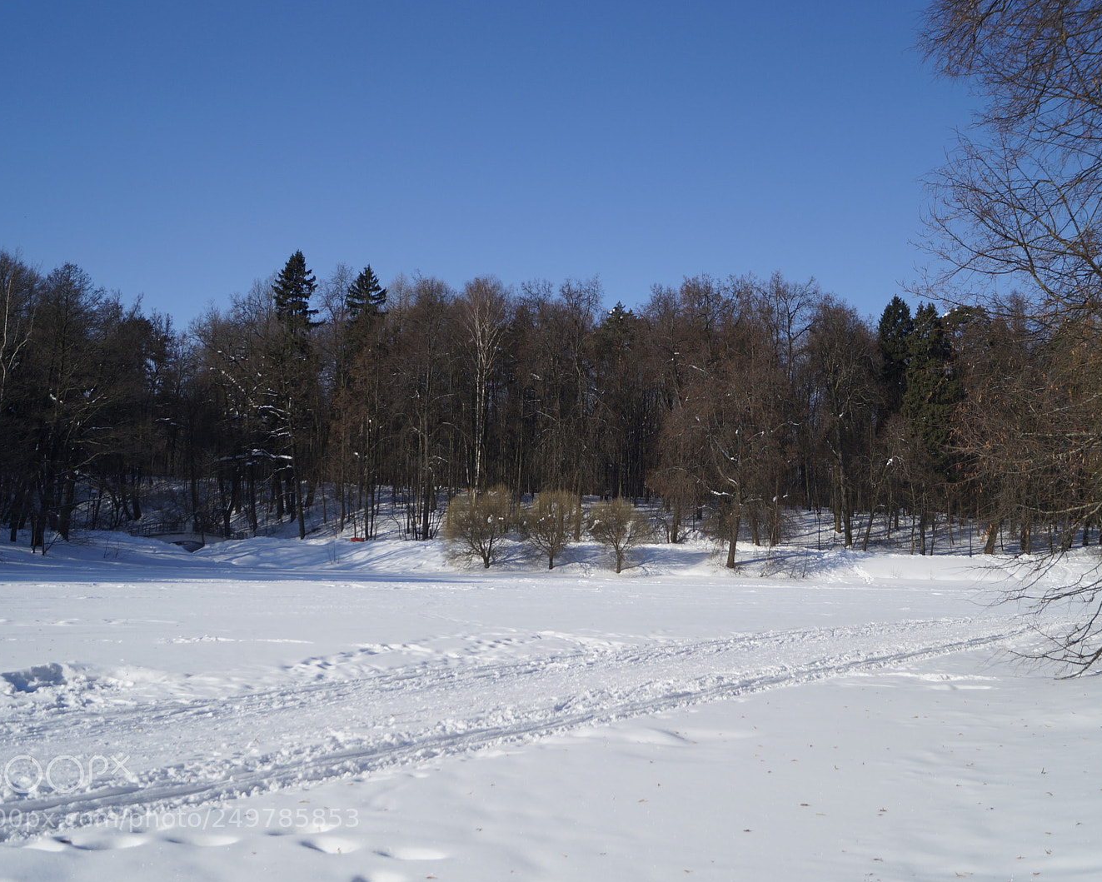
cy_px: 441
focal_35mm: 34
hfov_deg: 52.8
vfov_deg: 43.4
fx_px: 1109
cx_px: 590
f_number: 4
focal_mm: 20
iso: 100
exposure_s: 1/2500
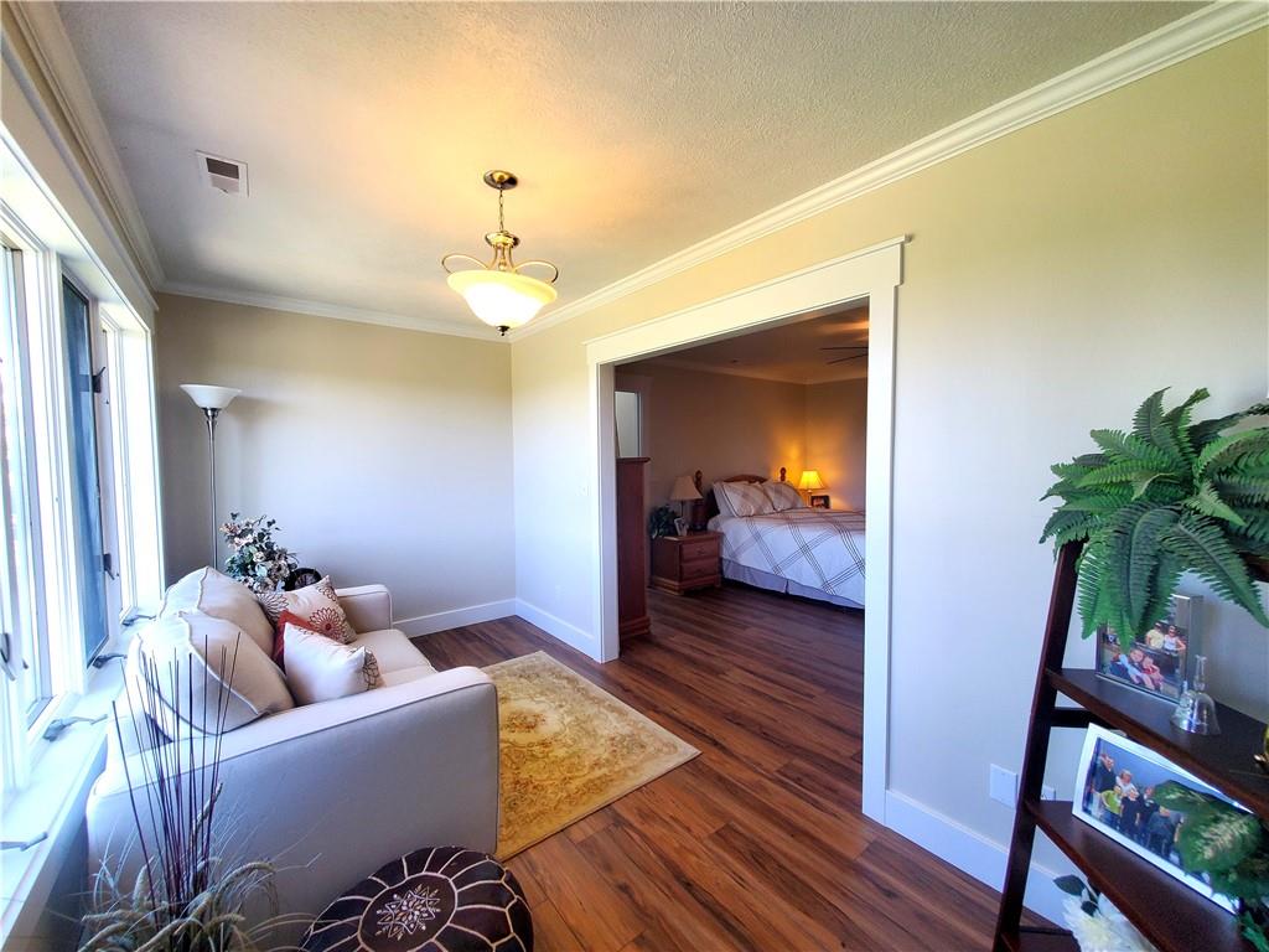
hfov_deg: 106.2
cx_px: 634
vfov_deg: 89.9
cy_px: 476
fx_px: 477
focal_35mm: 13
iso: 100
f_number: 2.2
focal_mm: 1.8
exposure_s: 1/60
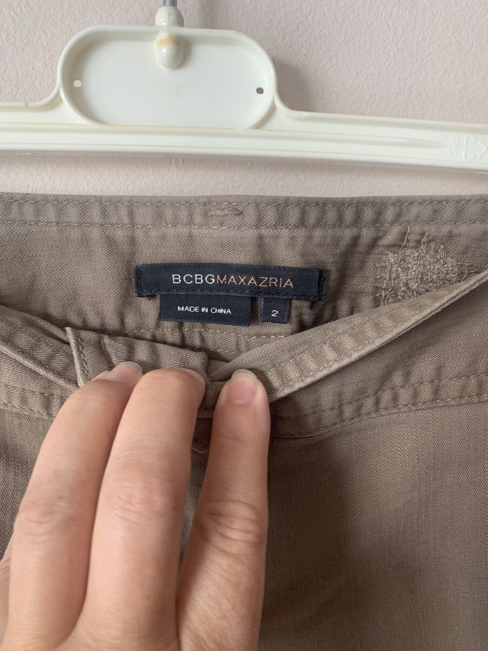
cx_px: 244
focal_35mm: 26
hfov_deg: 53.1
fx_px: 489
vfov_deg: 67.3
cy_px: 326
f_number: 1.8
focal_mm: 4.25
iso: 40
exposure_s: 1/121
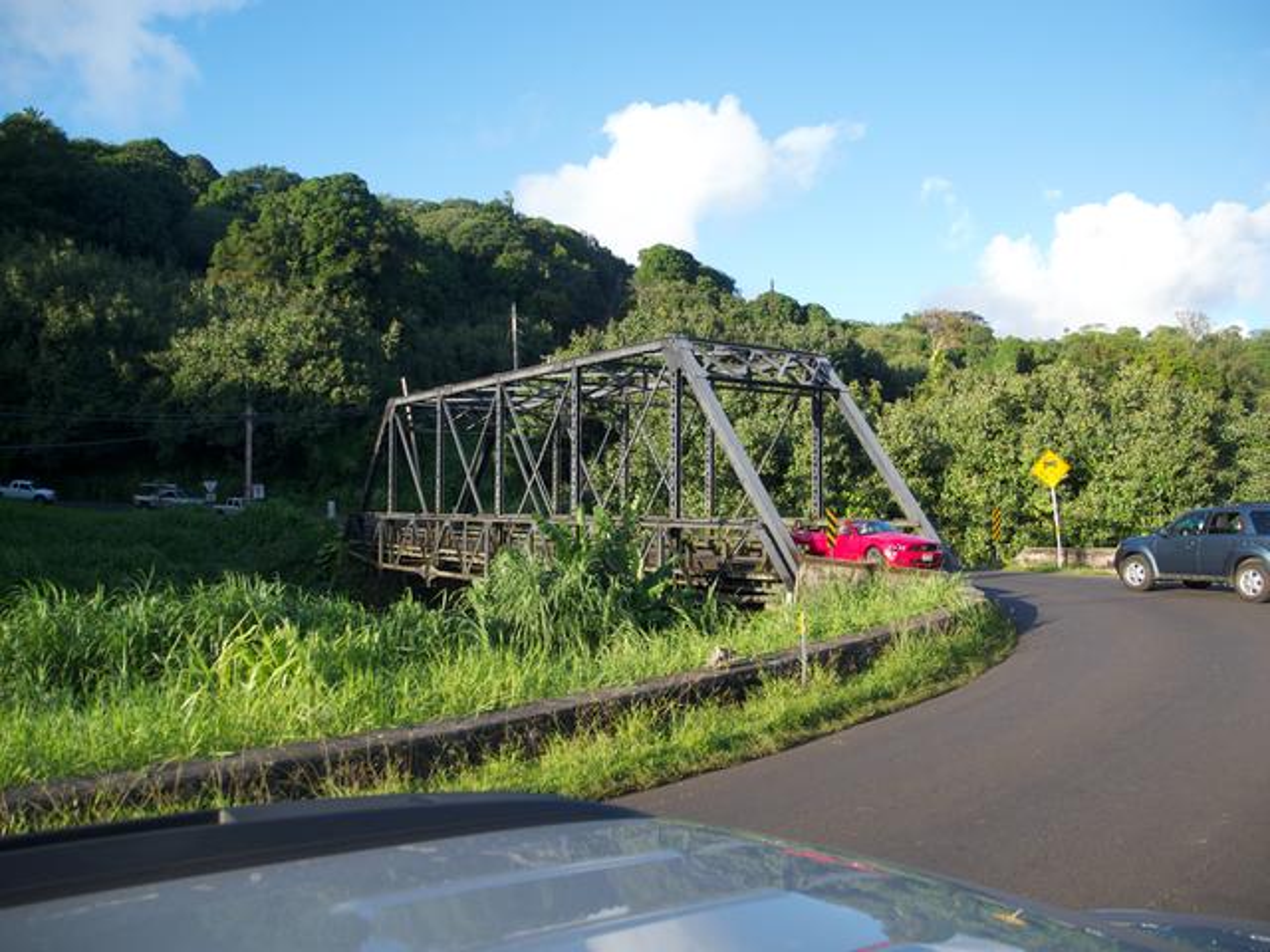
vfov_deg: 49.7
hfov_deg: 63.4
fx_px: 1027
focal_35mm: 28
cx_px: 635
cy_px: 476
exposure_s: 1/467
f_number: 2.8
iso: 100
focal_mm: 6
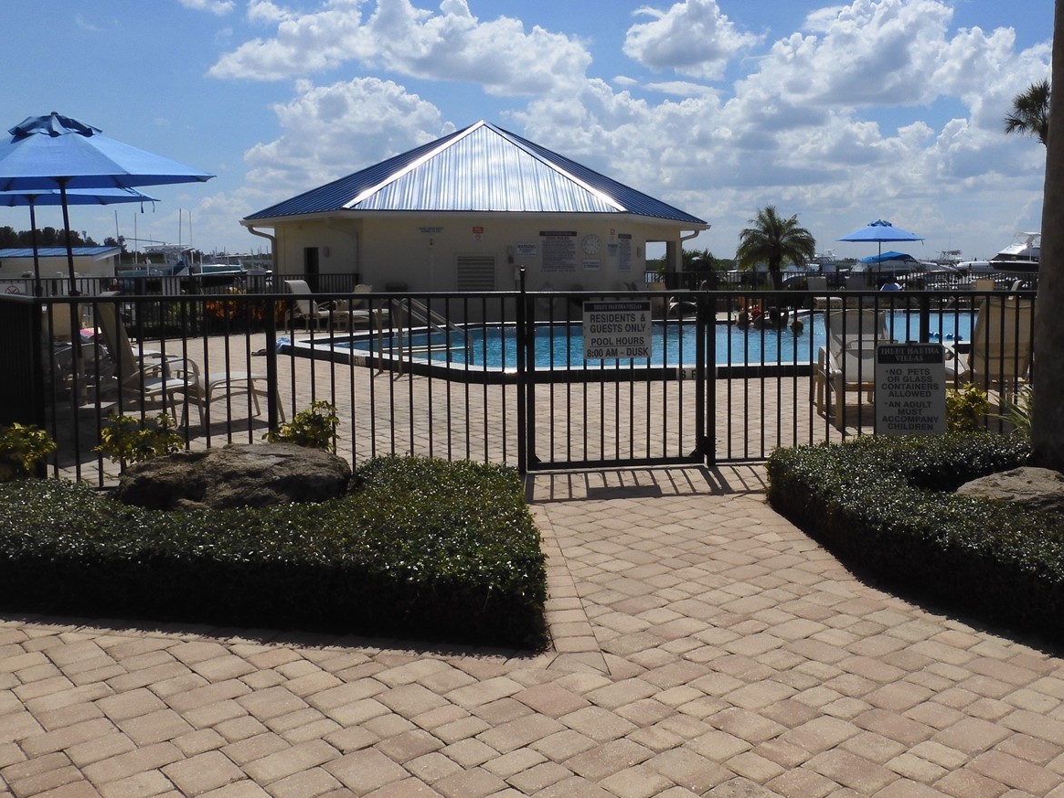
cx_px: 700
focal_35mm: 33
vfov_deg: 42.7
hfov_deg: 54.3
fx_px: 1014
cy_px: 314
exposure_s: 1/1600
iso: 100
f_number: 5
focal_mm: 4.3
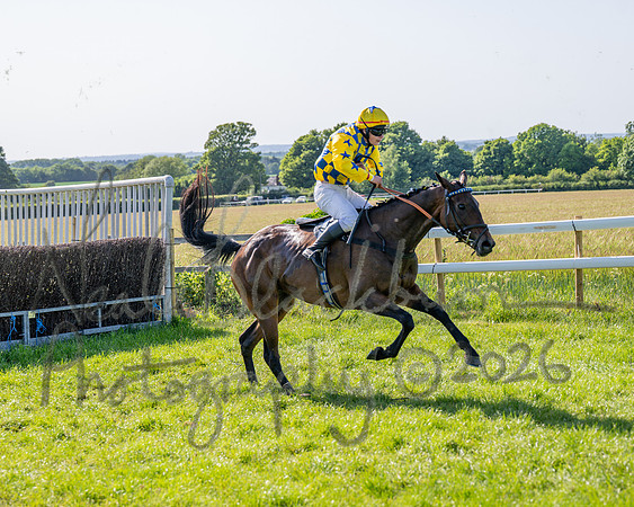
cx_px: 317
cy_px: 253
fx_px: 1479
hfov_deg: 24.2
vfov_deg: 19.4
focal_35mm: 79
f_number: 4
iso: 200
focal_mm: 70
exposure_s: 1/1600
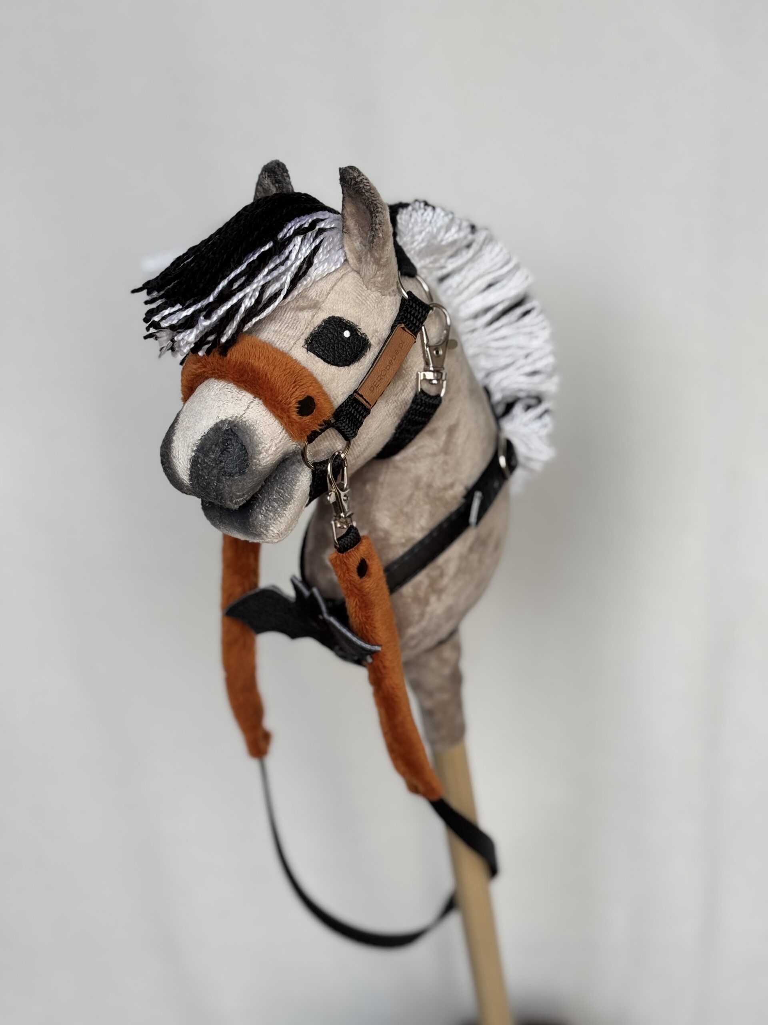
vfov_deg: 36.8
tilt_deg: -12.9
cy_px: 512
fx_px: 1538
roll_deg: -0.1
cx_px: 384
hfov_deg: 28.0
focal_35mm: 52
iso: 32
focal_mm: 5.96
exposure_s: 1/256
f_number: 1.6
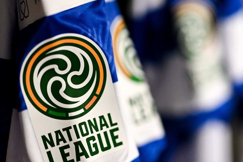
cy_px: 70
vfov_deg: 13.8
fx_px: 668
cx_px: 220
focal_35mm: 99
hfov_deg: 20.2
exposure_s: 1/400
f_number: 1.2
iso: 640
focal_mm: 50
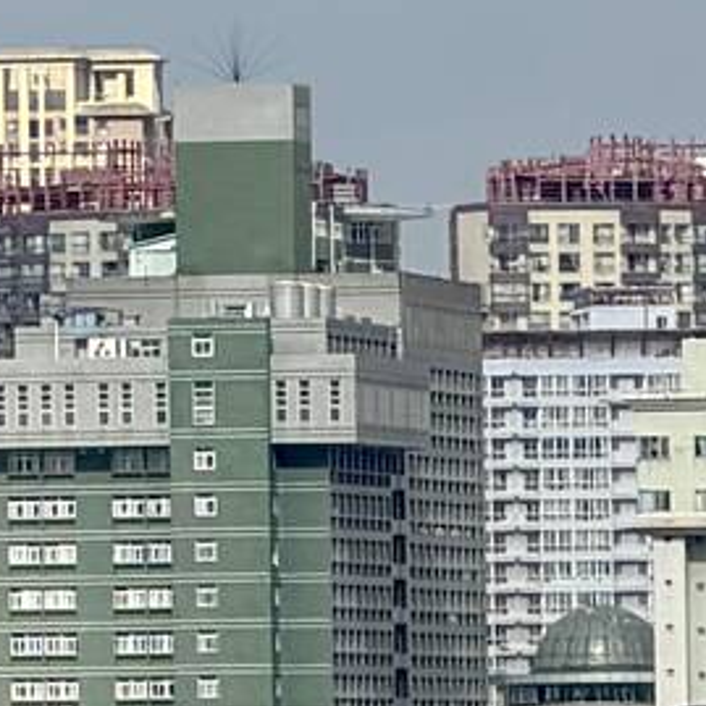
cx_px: -1457
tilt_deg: +1.9
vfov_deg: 2.1
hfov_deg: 2.0
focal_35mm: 853
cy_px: 10
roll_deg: +0.6
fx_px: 19683
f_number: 2.8
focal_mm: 16.89
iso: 40
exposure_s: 1/638
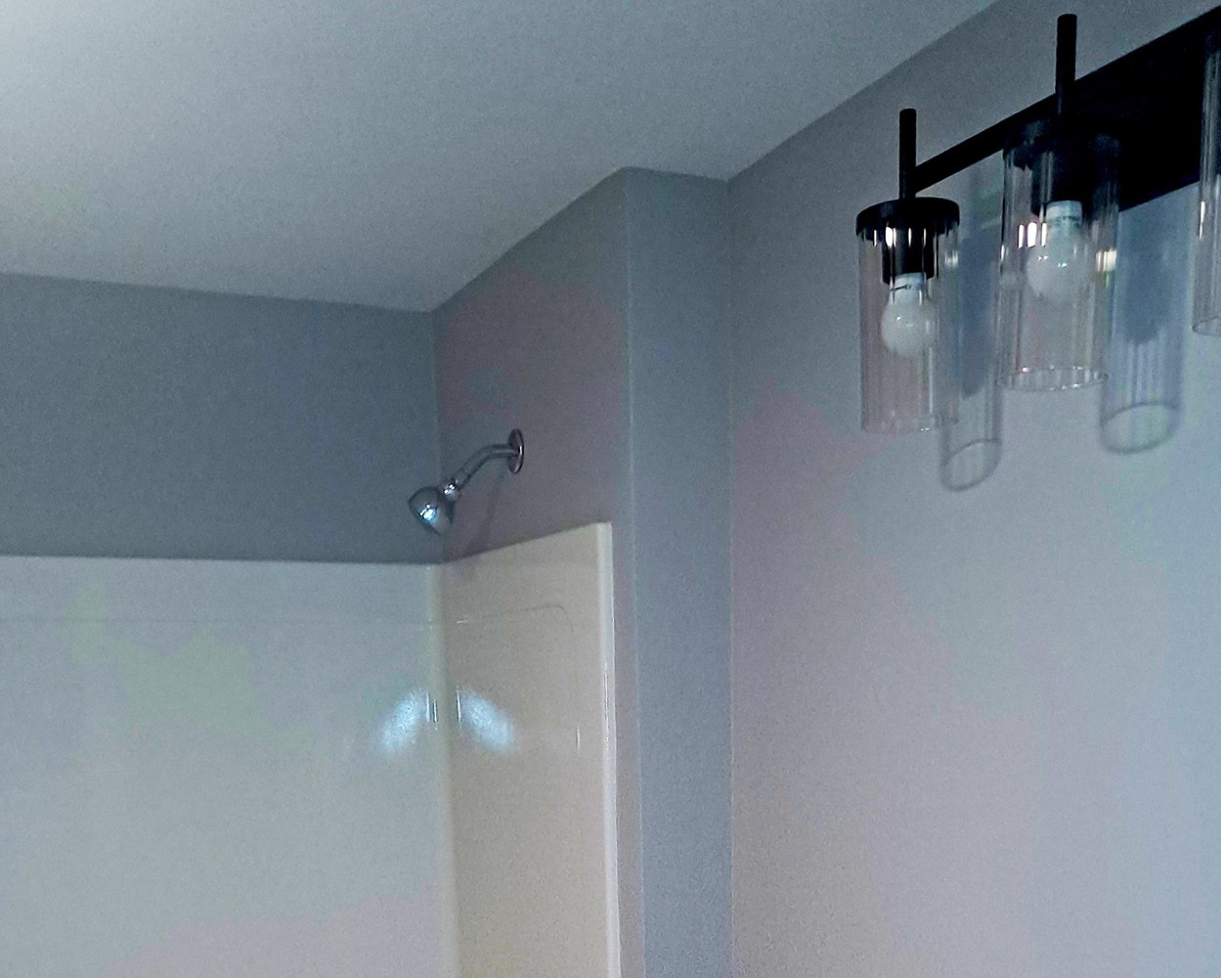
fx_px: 1627
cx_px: 641
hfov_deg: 41.1
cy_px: 1033
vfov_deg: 30.5
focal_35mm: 45
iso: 125
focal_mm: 4.6
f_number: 2
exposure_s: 1/60
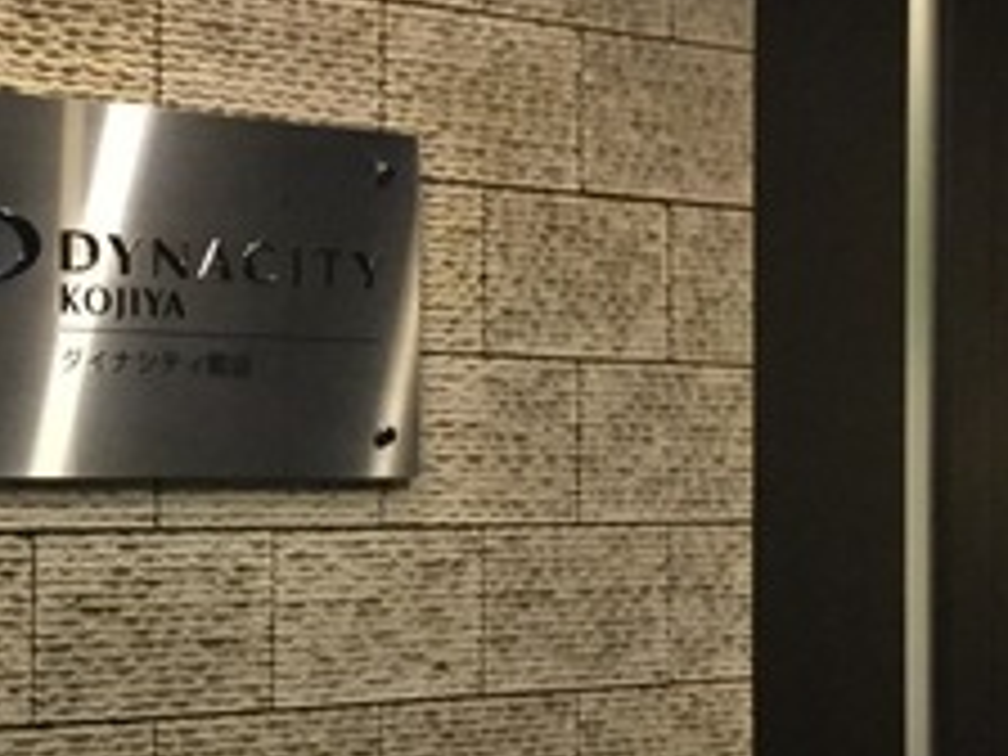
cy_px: 472
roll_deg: -1.1
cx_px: 360
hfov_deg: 23.5
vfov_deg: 17.8
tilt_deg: -0.8
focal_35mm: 83
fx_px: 2417
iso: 320
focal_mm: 3.3
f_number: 2.4
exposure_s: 1/15
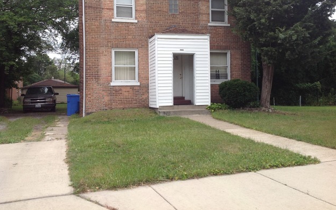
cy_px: 83
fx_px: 348
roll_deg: +0.2
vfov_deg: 33.5
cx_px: 167
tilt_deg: +1.7
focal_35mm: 38
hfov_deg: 51.5
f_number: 2.4
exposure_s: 1/1043
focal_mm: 4.28
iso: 50
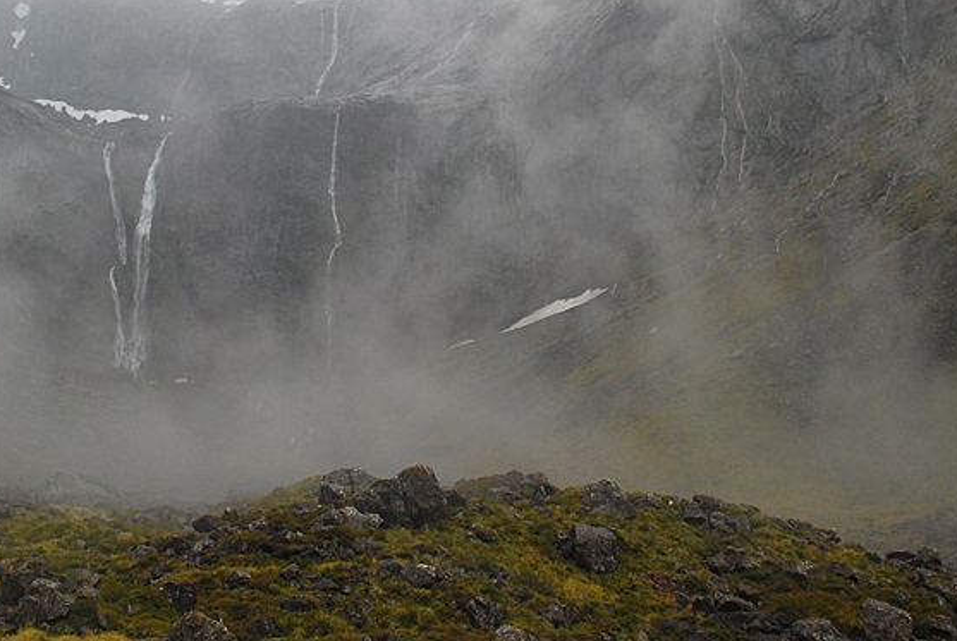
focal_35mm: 56
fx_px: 1491
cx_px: 361
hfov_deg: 35.4
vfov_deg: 24.1
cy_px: 194
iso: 400
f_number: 6.3
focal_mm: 26
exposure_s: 1/125
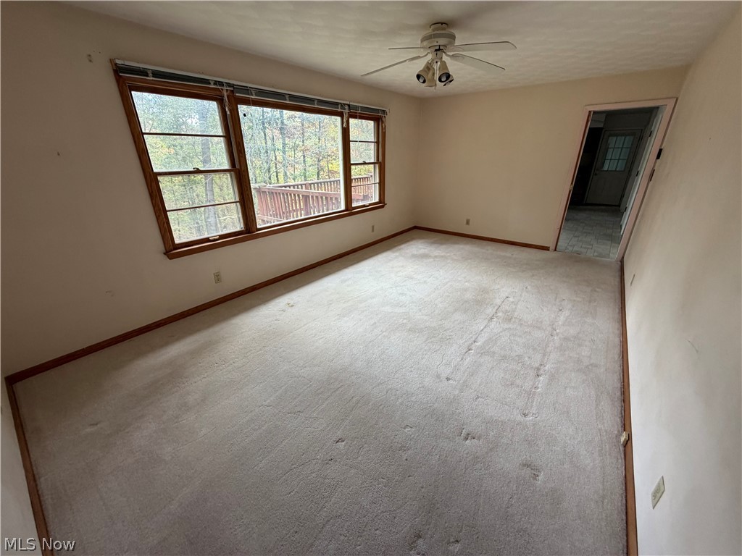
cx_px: 371
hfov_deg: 102.1
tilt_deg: -24.6
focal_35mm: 14
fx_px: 300
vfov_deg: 85.7
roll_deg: +1.4
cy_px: 278
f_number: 2.2
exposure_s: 1/121
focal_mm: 2.22
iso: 160
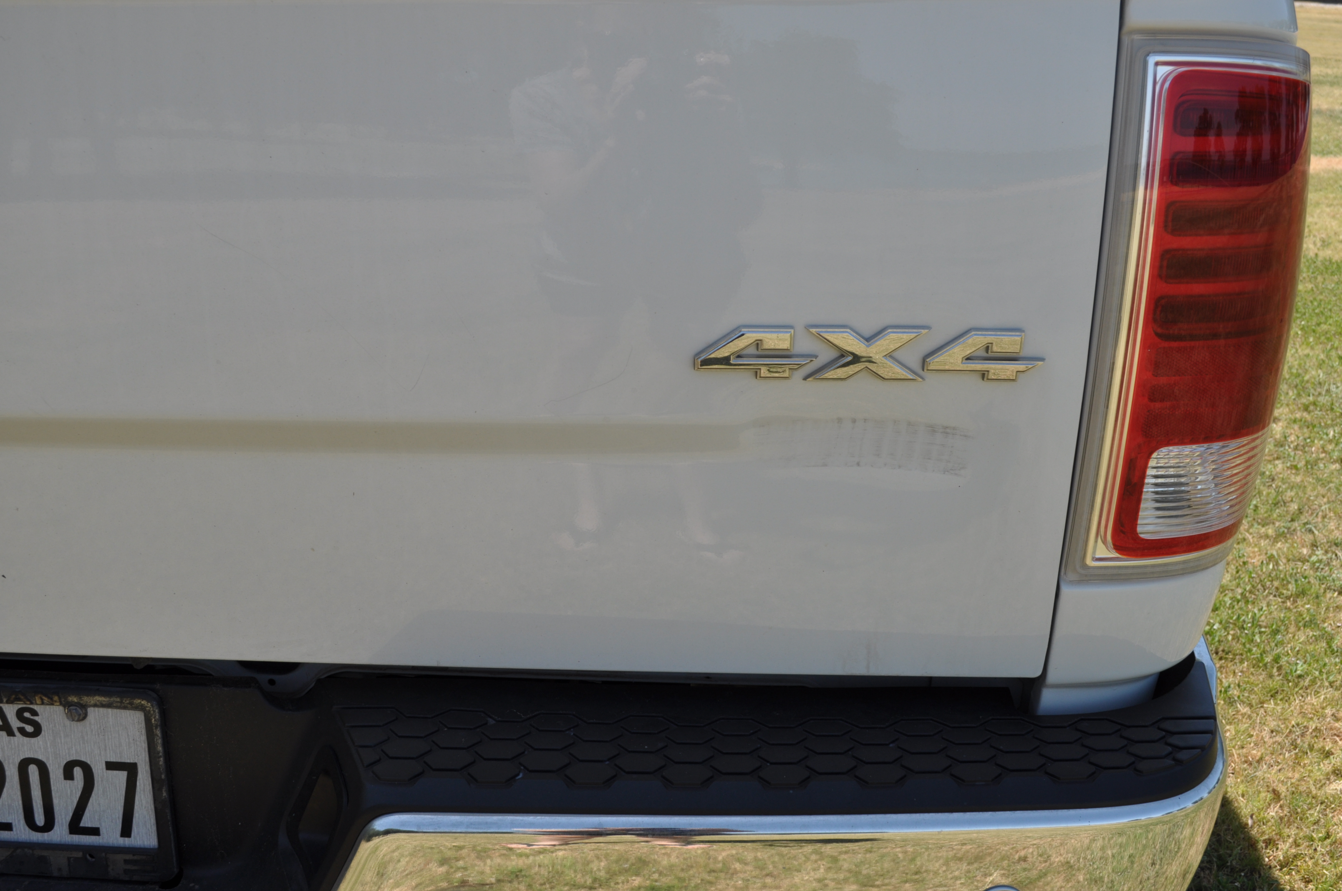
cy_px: 446
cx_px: 671
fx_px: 1340
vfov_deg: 36.8
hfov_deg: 53.2
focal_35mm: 36
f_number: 8
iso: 200
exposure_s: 1/250
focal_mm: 24
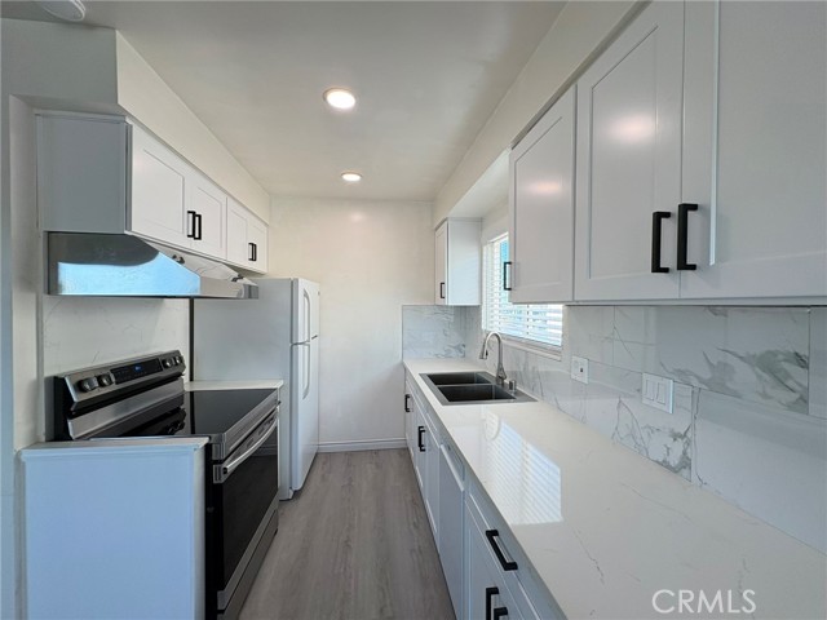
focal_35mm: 14
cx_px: 414
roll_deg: -0.1
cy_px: 310
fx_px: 334
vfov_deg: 85.7
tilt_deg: -0.3
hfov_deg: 102.1
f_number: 2.2
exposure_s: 1/120
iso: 64
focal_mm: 2.22
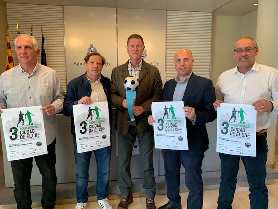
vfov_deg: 53.1
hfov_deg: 67.3
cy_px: 104
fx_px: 209
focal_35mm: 26
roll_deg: +0.6
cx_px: 139
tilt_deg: -7.1
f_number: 1.8
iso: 80
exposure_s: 1/100
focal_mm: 4.25
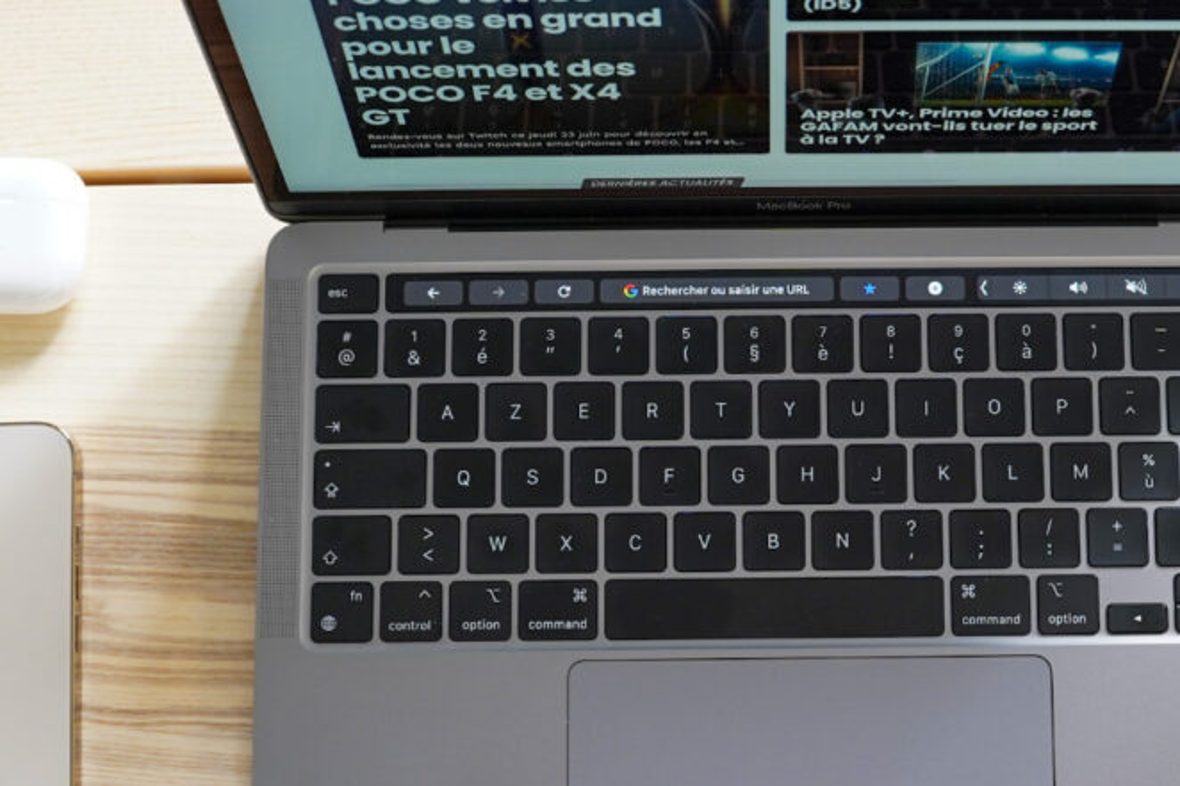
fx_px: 2130
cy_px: 519
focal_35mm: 65
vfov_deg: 20.8
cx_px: 799
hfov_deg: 30.7
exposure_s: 1/15
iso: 500
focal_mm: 28
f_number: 5.6
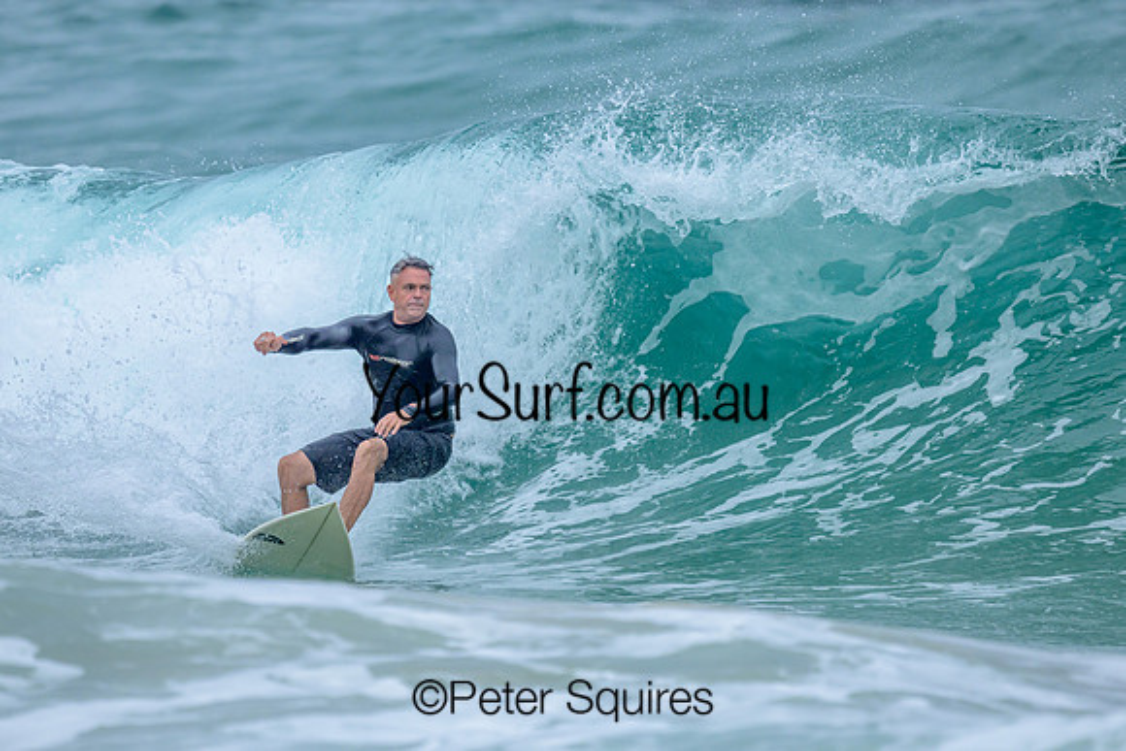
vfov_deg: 1.4
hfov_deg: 2.1
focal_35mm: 999
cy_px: 360
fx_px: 31258
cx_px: 549
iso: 640
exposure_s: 1/3200
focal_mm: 800
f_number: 6.3
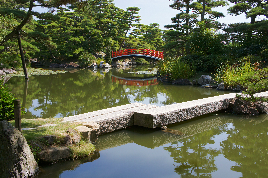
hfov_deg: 51.3
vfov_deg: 35.5
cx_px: 134
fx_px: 279
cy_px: 89
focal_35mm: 38
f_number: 8
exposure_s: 1/60
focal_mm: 25
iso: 200
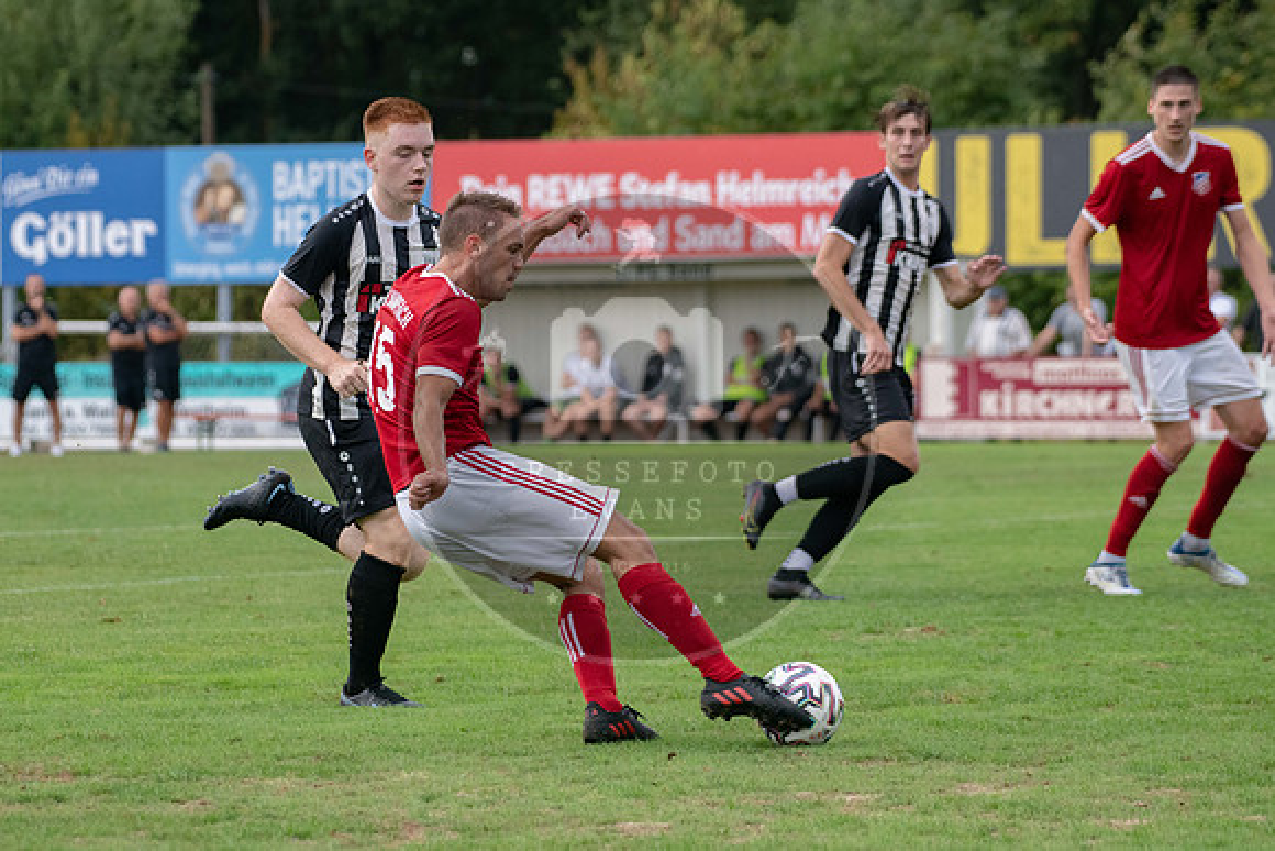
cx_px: 578
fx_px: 7797
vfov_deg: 6.2
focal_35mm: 220
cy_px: 450
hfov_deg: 9.3
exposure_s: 1/1600
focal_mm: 200
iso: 1600
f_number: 5.6
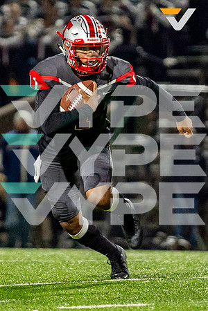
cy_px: 131
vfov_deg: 3.1
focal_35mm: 668
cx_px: 105
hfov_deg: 2.1
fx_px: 5790
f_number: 2.8
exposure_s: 1/1000
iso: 1600
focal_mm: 200
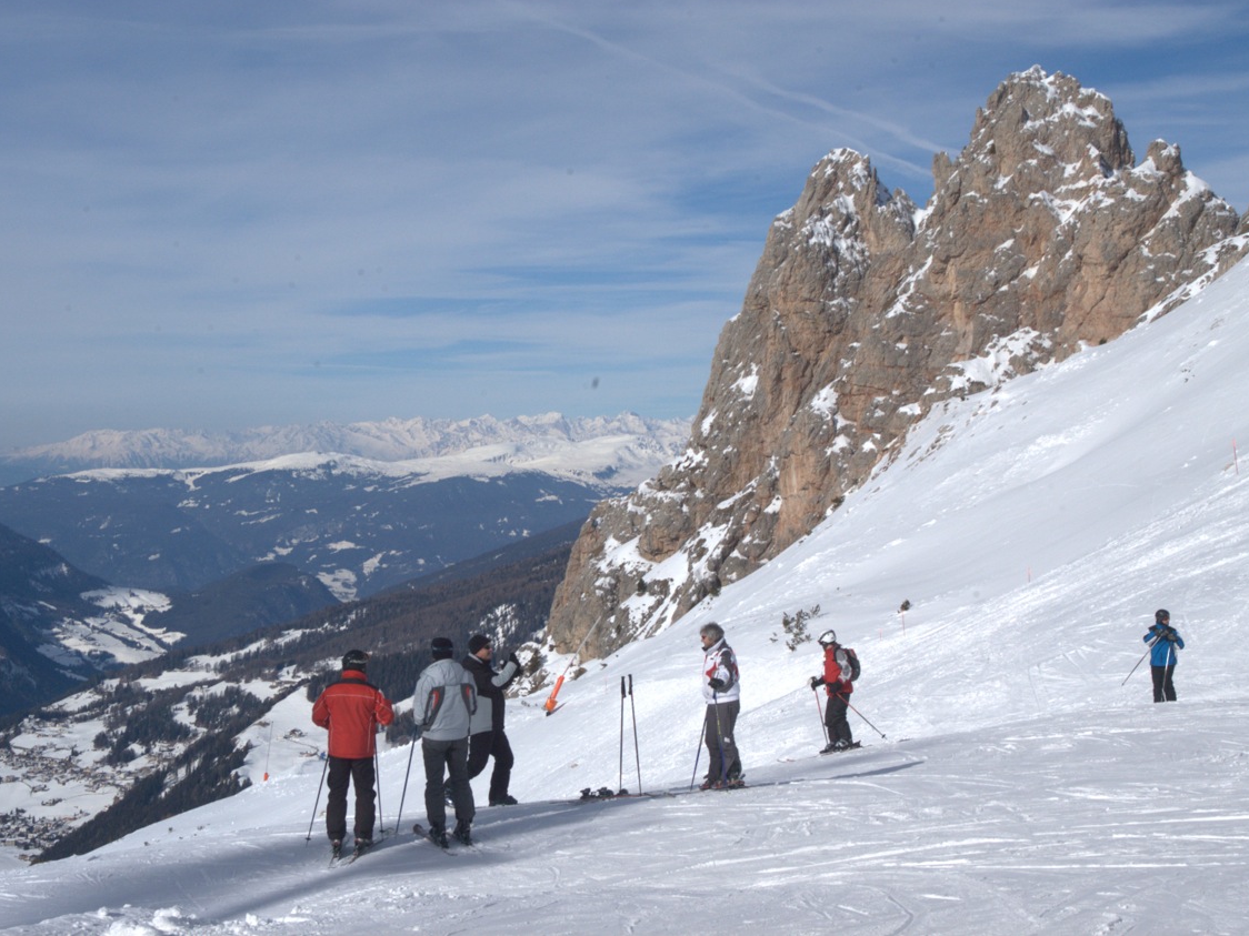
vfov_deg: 21.3
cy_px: 463
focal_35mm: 69
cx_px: 602
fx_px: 2490
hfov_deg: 28.2
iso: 200
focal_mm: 42
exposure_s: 1/500
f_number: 11
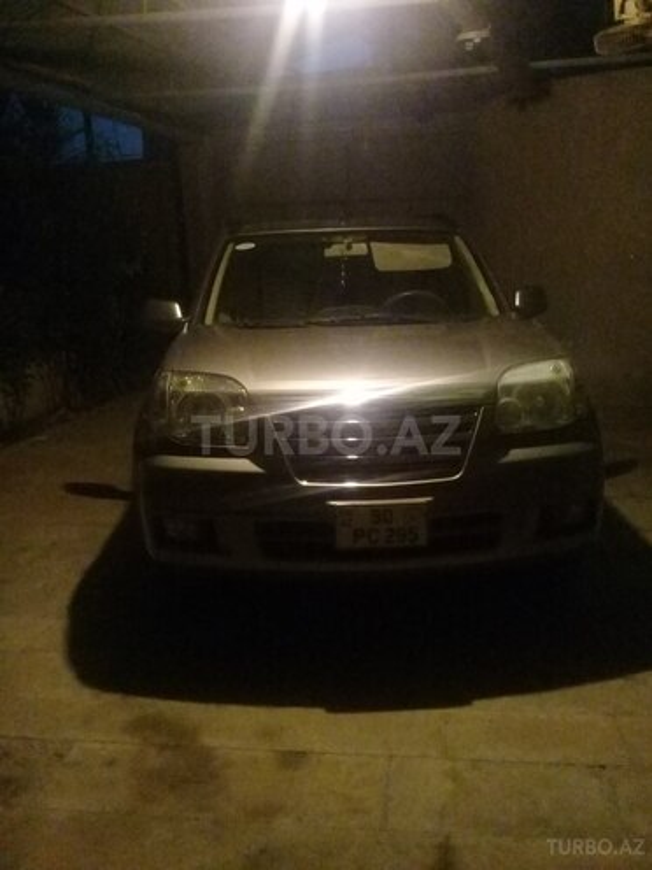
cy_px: 435
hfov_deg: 45.4
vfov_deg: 58.4
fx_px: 779
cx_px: 326
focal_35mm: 31
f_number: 2.2
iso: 1250
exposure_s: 1/17
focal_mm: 3.3
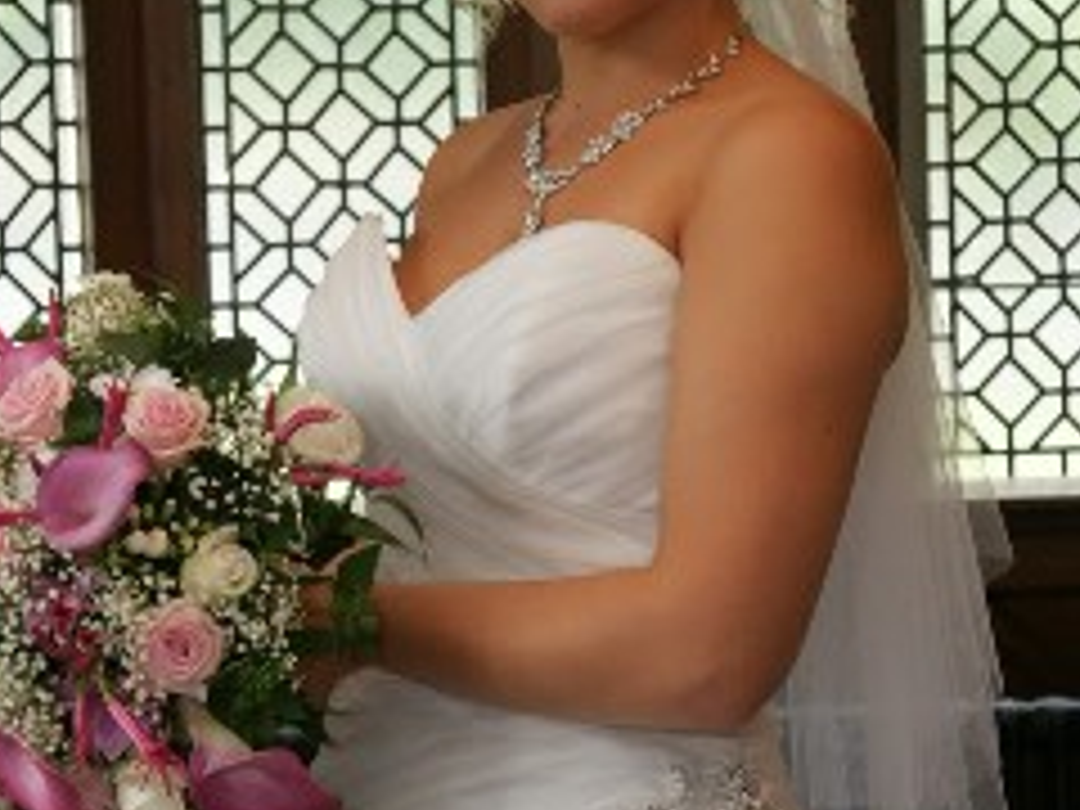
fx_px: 3838
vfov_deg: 12.0
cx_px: 556
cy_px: 513
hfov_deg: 16.0
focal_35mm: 123
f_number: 5.6
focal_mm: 40
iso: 800
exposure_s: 1/100
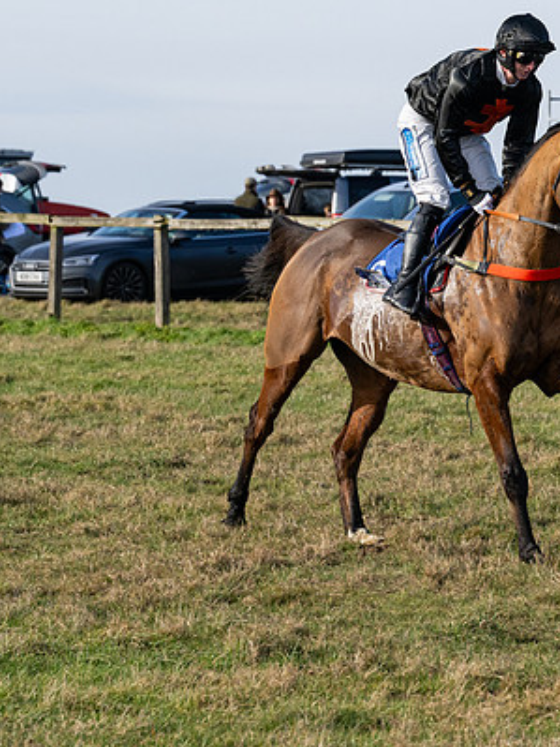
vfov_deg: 9.1
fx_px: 4705
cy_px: 342
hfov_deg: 6.8
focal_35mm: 218
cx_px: 429
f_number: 5
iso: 400
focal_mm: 94
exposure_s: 1/2500
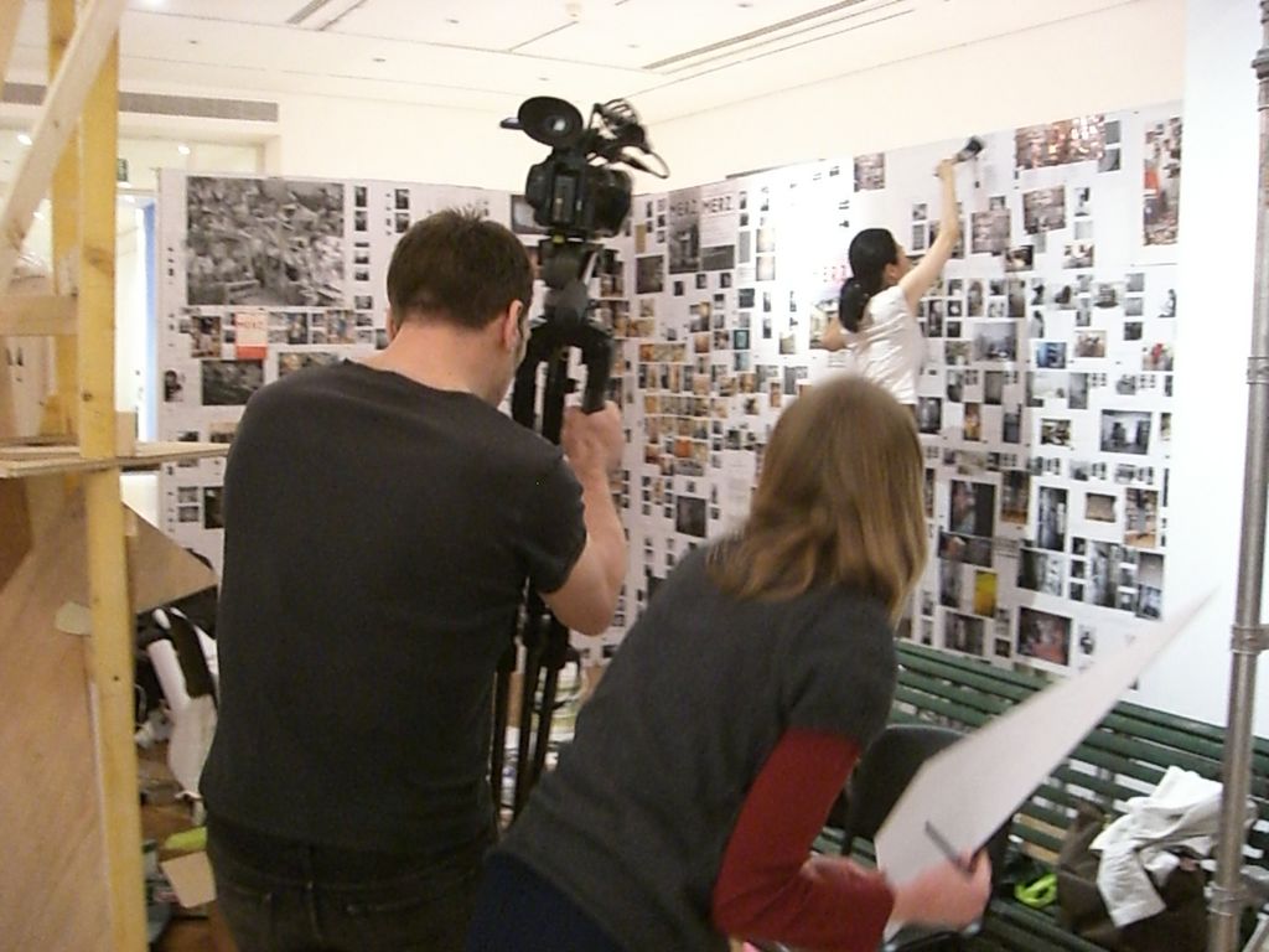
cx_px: 634
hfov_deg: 49.0
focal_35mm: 38
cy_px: 476
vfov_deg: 37.7
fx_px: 1393
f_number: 2.7
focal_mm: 6.2
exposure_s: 1/25
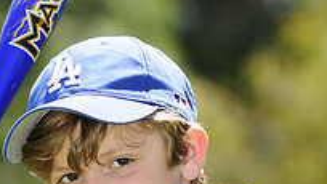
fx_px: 5235
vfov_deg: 2.0
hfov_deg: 3.6
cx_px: 63
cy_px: 232
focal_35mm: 603
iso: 200
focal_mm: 135
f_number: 4
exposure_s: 1/800
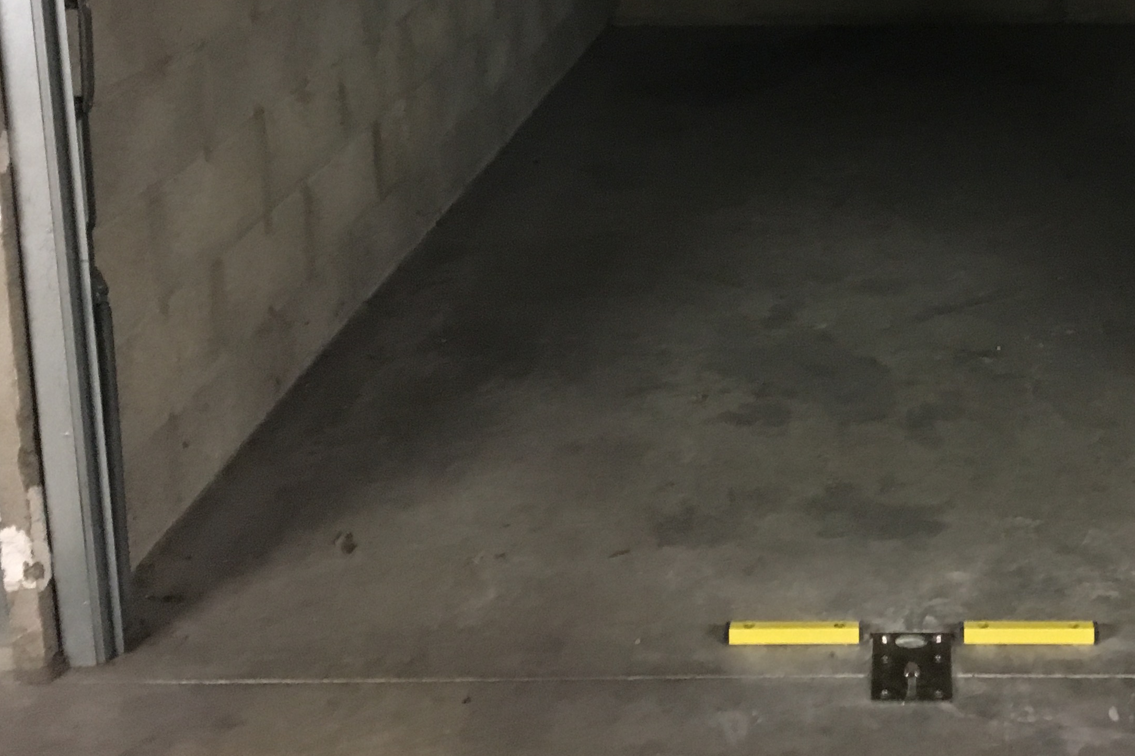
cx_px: 909
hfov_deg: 34.5
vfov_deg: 23.2
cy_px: -3
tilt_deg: -11.5
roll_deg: +0.2
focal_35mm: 56
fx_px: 1765
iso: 400
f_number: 2.2
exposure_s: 1/17
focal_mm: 4.15
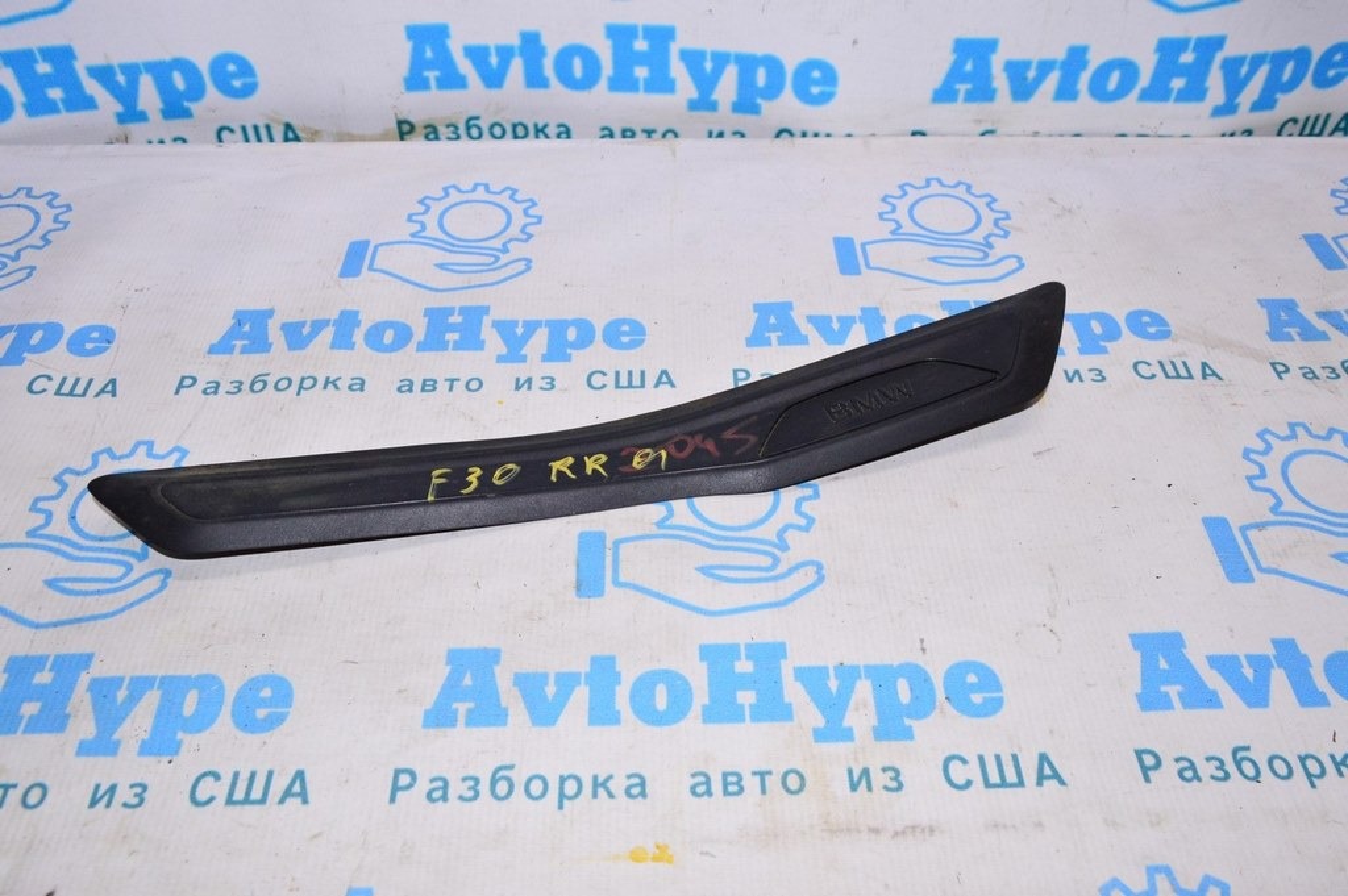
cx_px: 674
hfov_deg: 62.0
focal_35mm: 30
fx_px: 1122
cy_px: 448
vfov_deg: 43.5
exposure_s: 1/200
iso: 1600
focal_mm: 20
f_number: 8
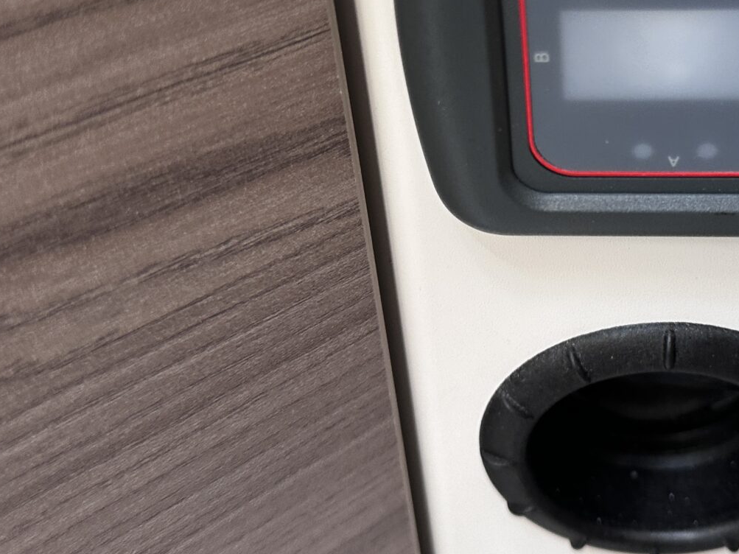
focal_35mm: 49
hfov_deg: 37.5
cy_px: 171
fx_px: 1046
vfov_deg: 29.4
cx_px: 591
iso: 250
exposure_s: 1/60
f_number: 1.78
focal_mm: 6.86
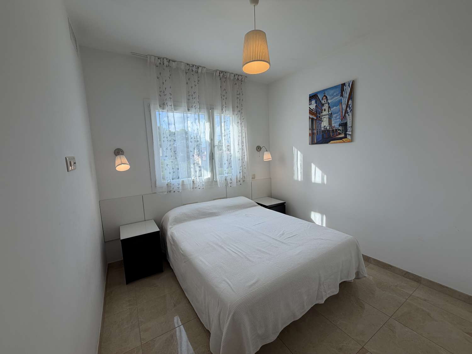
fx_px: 191
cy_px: 177
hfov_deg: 102.1
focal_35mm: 14
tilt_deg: -6.3
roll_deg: +2.0
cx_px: 236
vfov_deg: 85.7
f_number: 2.2
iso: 20
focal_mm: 2.22
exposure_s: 1/100
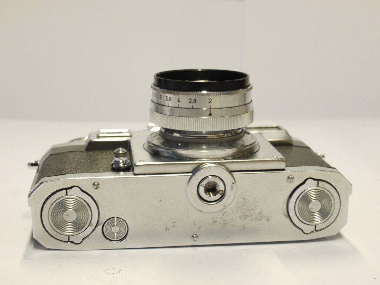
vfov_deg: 24.4
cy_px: 142
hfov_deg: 32.2
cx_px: 190
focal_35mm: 60
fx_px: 659
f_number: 8
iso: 400
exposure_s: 1/13
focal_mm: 30
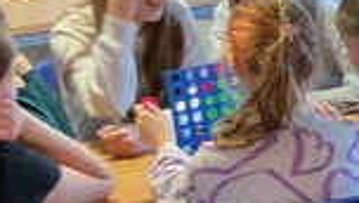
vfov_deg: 7.2
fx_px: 1582
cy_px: 300
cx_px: 709
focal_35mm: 166
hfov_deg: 11.7
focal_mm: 3
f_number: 1.8
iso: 250
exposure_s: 1/50
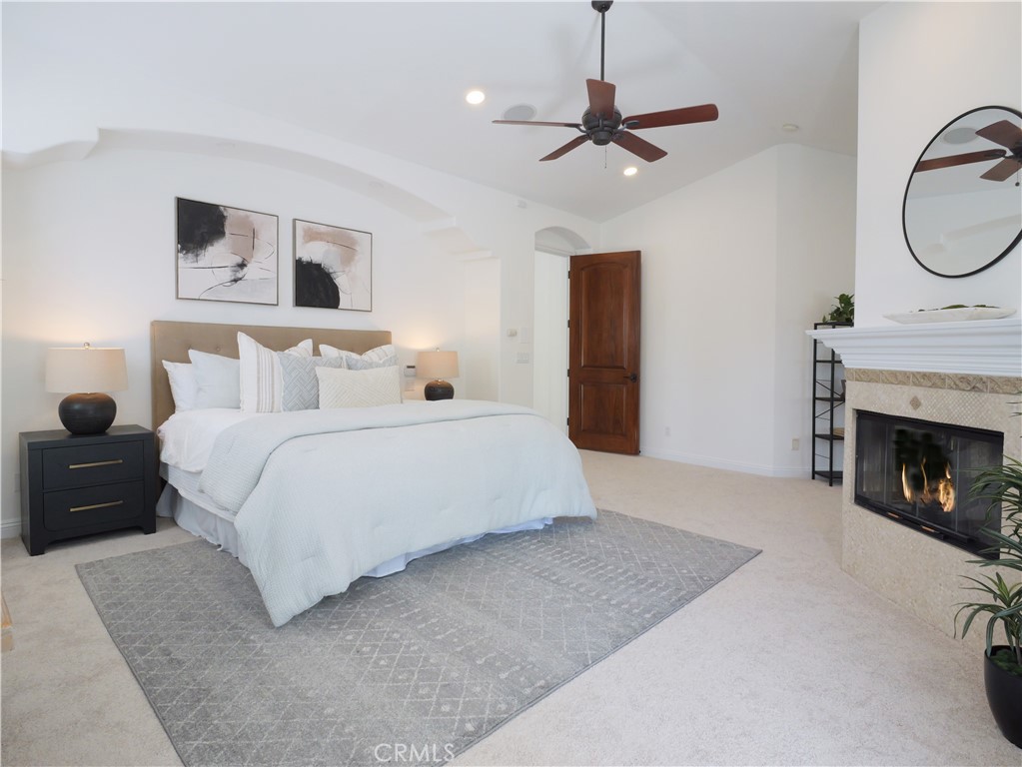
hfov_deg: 87.7
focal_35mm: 18
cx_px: 511
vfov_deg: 71.6
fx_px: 532
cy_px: 384
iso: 1600
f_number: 8
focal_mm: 9
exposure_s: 1/100
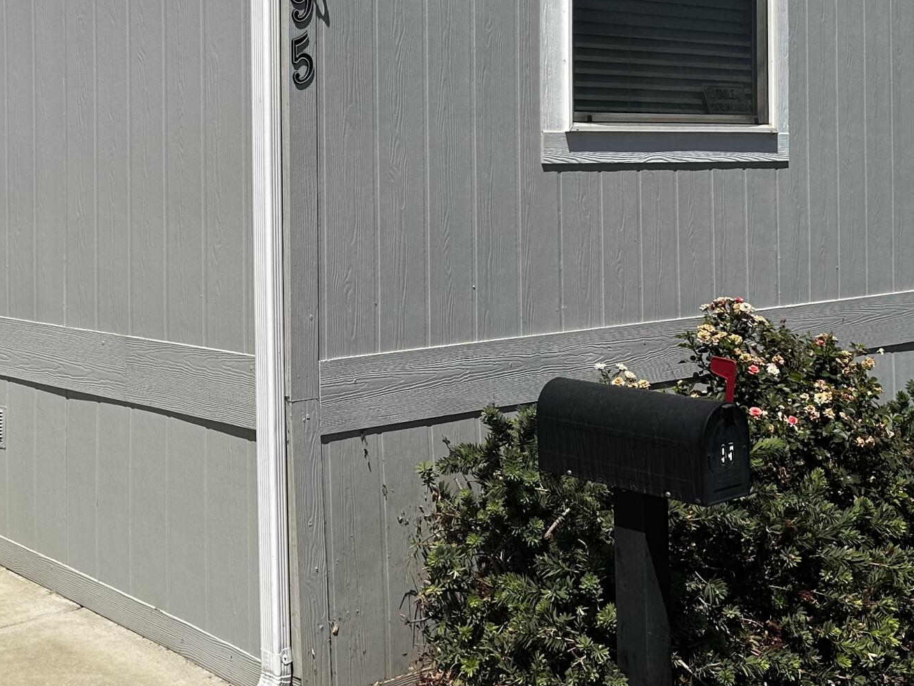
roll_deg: +0.6
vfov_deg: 26.1
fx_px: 1452
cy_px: 140
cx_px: 269
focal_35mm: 55
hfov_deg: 34.4
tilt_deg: +2.8
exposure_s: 1/8929
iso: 80
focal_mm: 6.86
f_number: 1.78
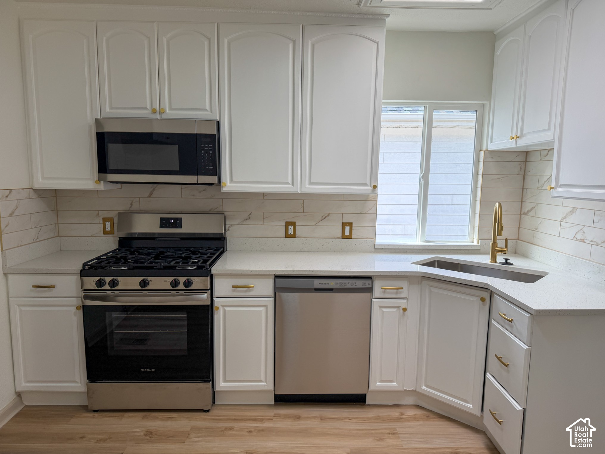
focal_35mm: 24
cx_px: 302
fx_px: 419
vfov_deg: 56.8
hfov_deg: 71.6
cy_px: 227
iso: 80
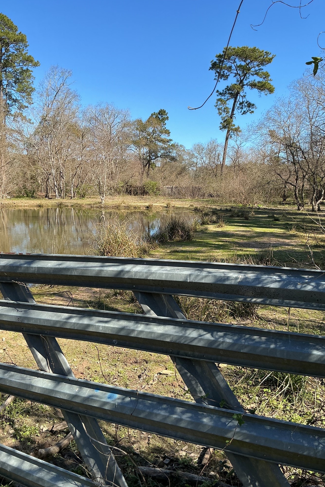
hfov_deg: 42.3
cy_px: 247
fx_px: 420
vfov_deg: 60.3
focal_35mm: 31
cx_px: 179
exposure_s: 1/978
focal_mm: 3
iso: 25
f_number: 1.8
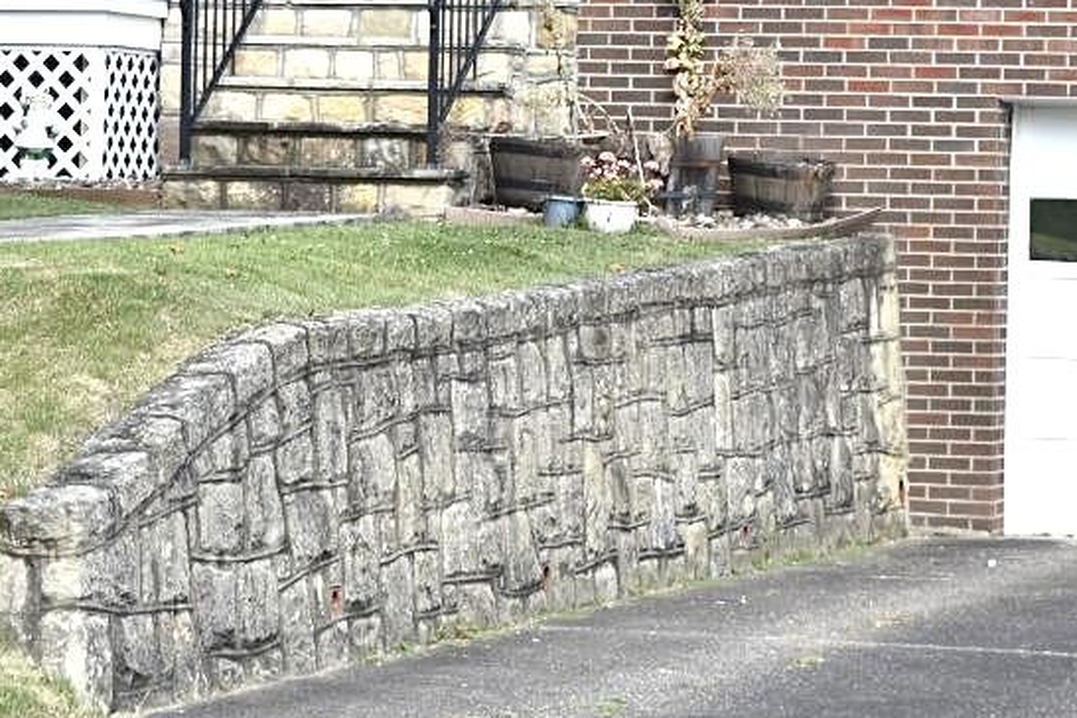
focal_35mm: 178
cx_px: 582
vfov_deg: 7.7
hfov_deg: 11.5
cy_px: -28
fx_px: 5325
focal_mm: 40
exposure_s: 1/200
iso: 100
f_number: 7.1
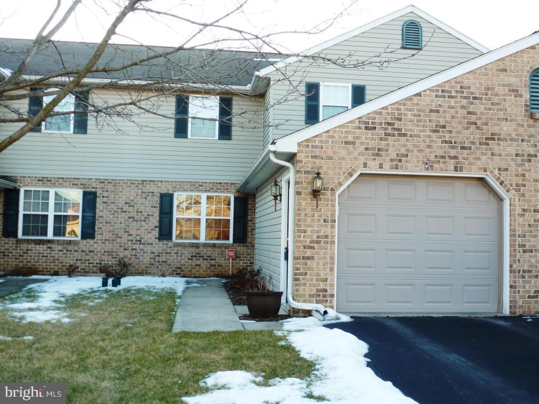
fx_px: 592
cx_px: 270
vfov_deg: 37.7
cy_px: 202
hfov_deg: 49.0
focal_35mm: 38
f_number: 3.8
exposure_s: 1/80
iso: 100
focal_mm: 6.8
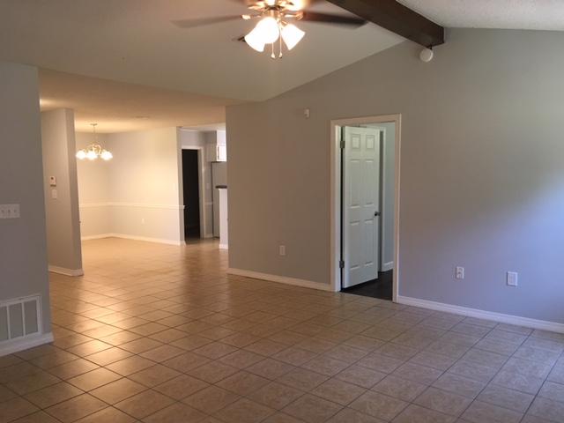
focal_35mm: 29
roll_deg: +2.2
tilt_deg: -4.4
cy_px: 212
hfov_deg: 61.7
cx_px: 282
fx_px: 472
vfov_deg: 48.2
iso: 80
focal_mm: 4.15
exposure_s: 1/30
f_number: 2.2
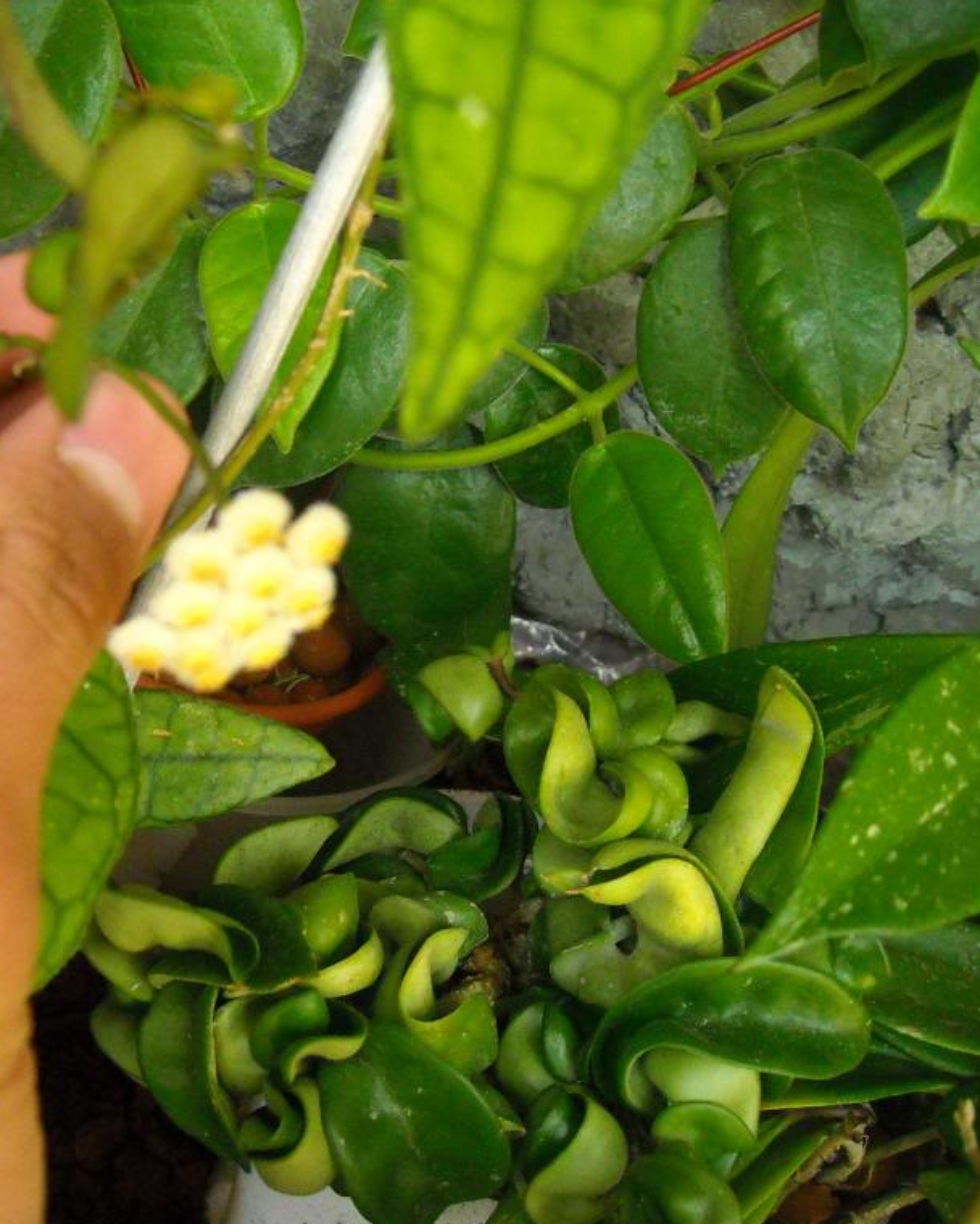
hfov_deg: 32.1
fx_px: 1668
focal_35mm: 46
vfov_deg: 40.3
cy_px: 617
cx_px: 243
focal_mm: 5.7
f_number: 2.8
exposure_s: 1/44
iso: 400
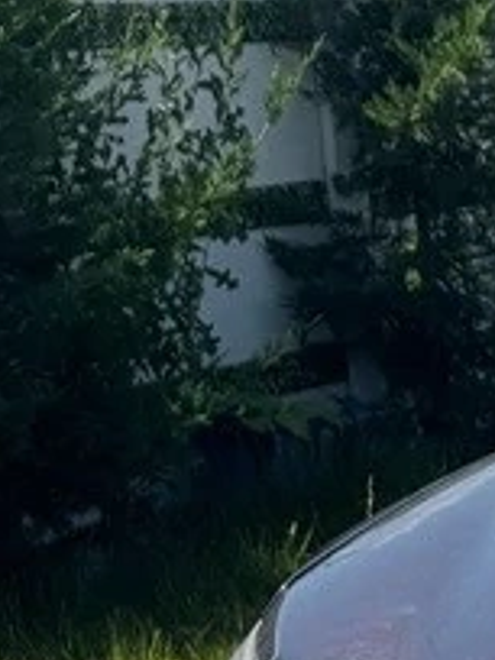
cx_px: 1356
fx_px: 2993
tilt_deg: -15.8
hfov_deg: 8.3
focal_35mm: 157
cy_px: 912
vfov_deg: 12.1
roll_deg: +1.7
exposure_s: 1/4608
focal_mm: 6.76
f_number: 1.78
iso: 80
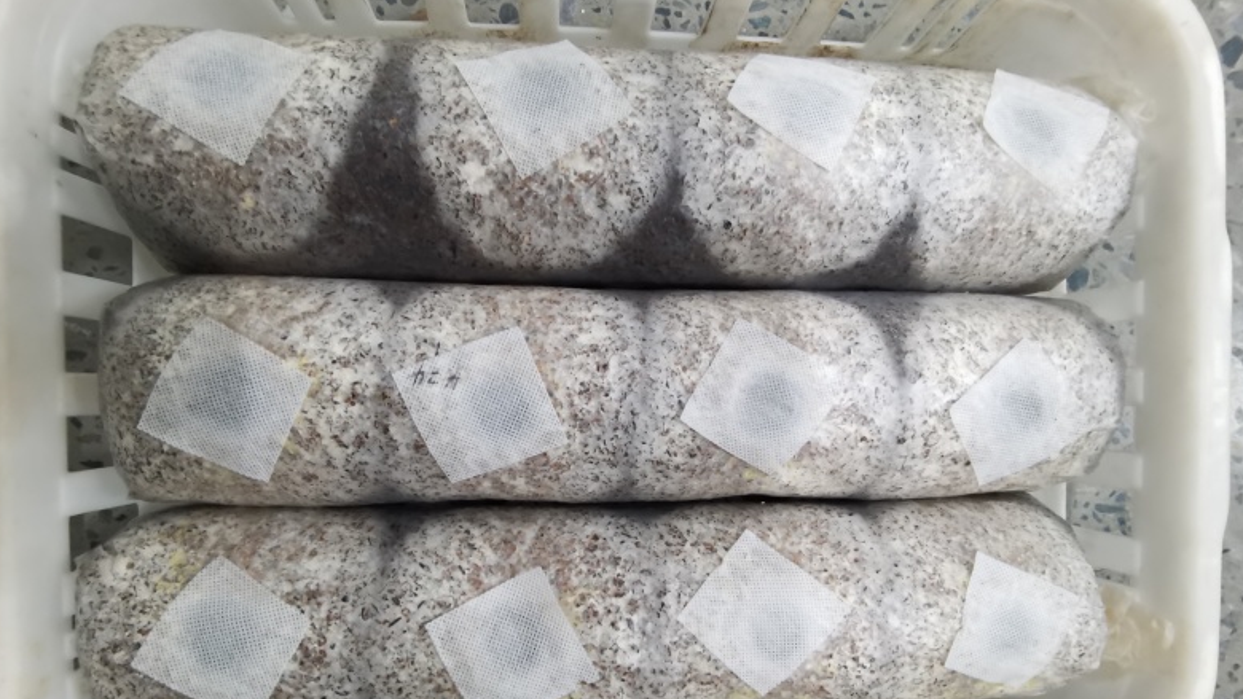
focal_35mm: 19
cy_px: 417
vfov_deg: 57.9
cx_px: 614
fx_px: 626
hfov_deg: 89.6
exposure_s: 1/25
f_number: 2.2
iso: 500
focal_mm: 2.26
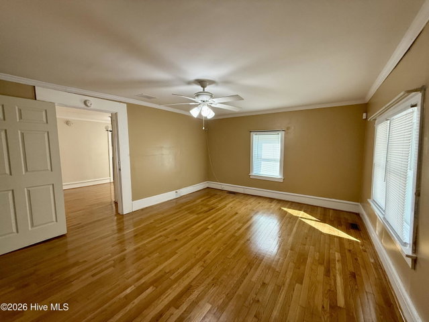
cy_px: 161
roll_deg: -0.6
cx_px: 214
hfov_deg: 102.0
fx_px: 174
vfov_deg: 85.7
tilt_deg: -4.3
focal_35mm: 14
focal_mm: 2.22
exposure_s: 1/99
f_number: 2.2
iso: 200
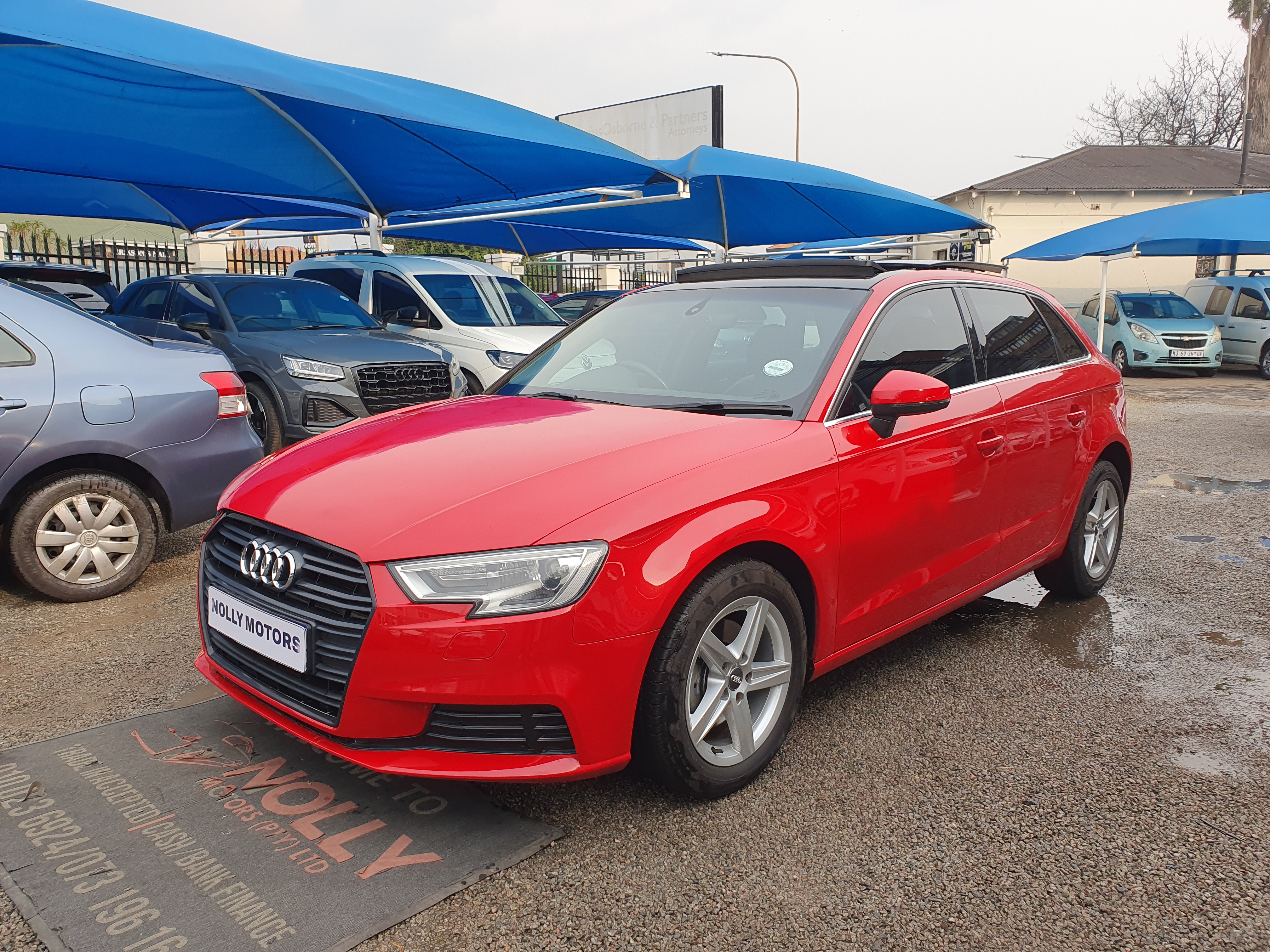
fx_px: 954
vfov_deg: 53.1
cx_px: 635
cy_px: 476
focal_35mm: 26
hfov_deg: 67.3
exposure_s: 1/431
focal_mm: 4.32
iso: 50
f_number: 2.4
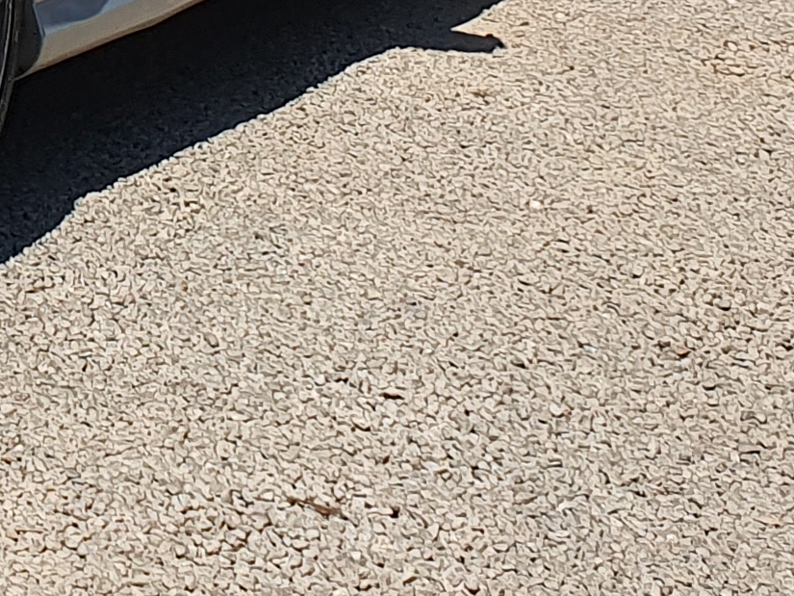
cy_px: -520
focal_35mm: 127
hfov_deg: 14.4
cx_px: -424
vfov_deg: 10.8
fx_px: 2913
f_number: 2.4
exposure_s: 1/1576
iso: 50
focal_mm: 4.32
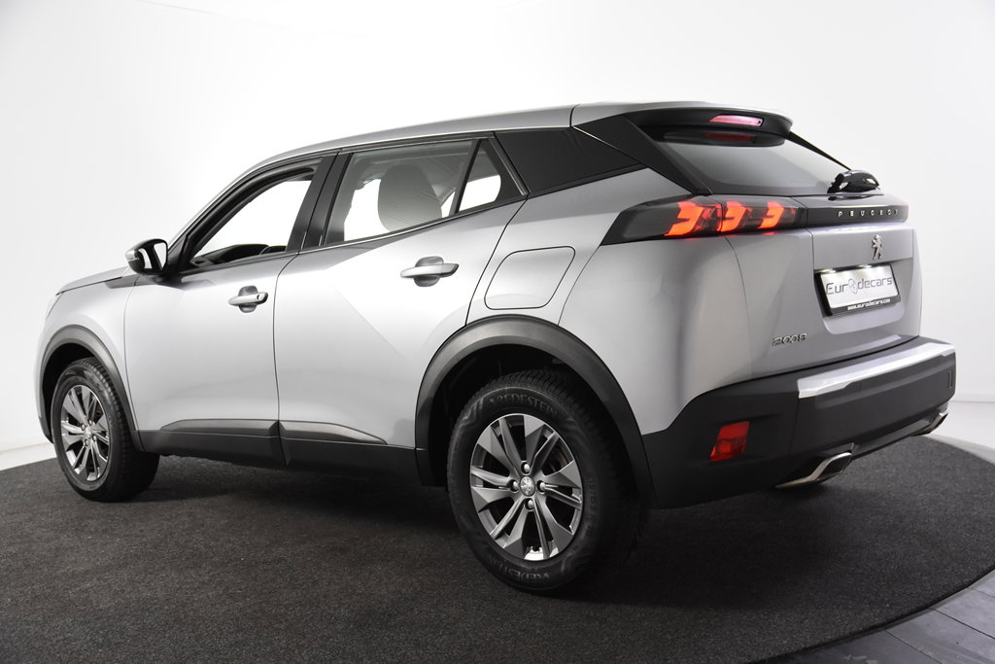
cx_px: 498
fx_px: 1078
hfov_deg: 49.5
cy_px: 332
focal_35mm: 39
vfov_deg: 34.2
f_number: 4.5
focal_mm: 26
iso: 1600
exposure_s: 1/80
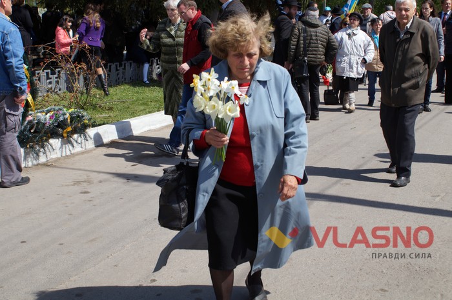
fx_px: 658
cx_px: 226
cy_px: 150
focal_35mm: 52
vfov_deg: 25.7
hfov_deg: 37.9
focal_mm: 35
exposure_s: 1/320
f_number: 8
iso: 100
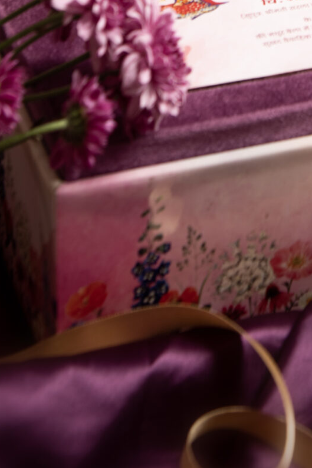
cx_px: 269
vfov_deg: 10.7
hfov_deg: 7.3
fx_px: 2432
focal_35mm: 187
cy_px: -192
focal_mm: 58
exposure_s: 1/80
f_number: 5.6
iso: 125
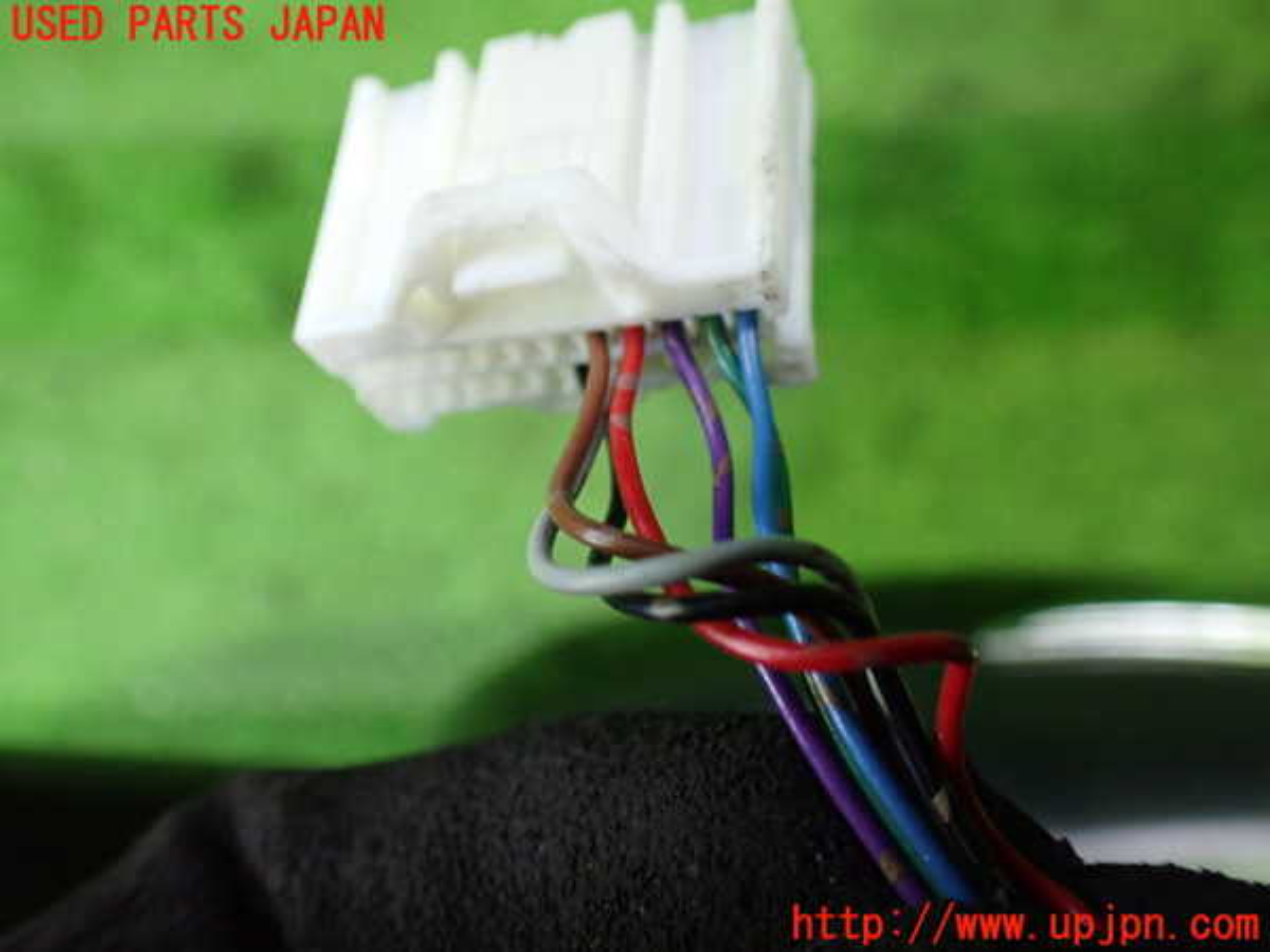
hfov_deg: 60.0
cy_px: 476
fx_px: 1101
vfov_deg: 46.8
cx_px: 635
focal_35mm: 30
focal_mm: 5.4
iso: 800
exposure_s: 1/40
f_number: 2.3
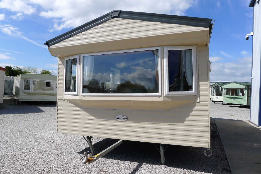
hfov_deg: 73.7
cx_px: 130
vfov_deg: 53.2
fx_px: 174
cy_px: 87
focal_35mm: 24
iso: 80
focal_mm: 5.1
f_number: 4
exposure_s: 1/1000
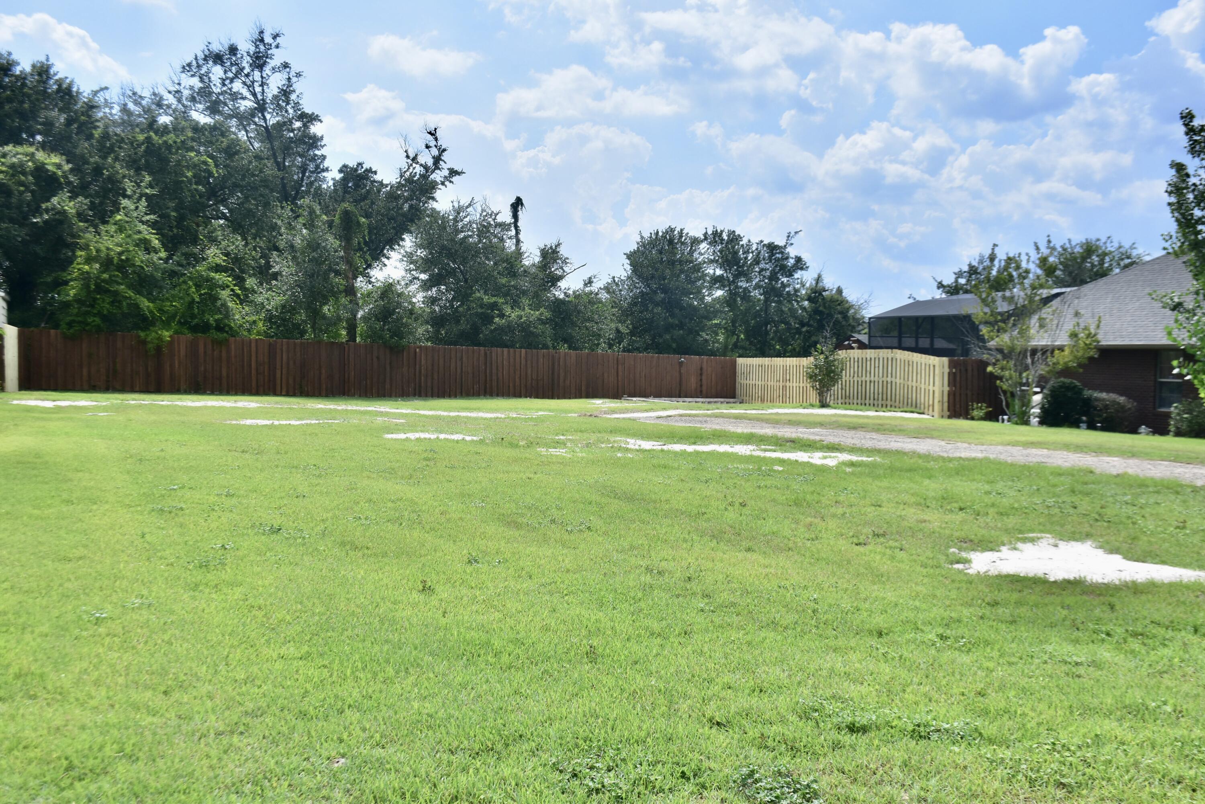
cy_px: 402
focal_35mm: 36
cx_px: 602
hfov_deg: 53.1
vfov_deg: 36.9
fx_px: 1205
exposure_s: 1/640
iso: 200
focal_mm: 24
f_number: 9
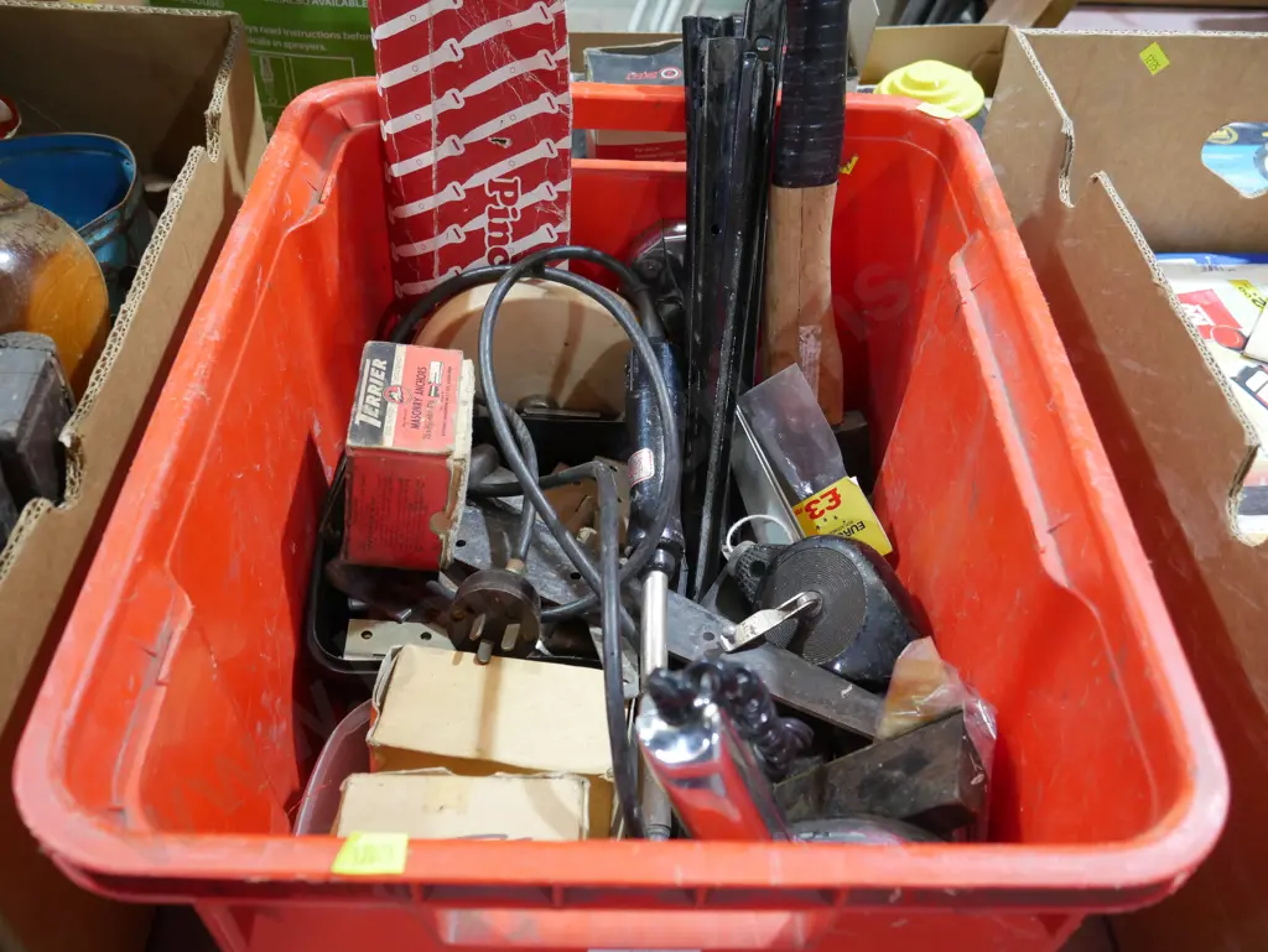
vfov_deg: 44.2
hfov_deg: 56.8
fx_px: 1173
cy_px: 476
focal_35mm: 32
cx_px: 634
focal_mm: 16
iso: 1250
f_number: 4
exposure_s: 1/60
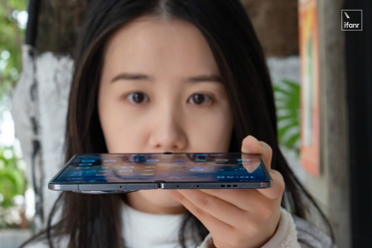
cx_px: 186
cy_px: 124
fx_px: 1085
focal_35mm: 105
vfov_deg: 13.0
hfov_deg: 19.5
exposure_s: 1/40
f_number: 11
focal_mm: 70
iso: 800
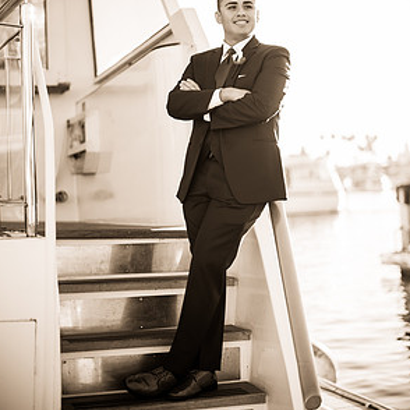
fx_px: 871
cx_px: 205
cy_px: 141
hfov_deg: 26.5
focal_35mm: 65
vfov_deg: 26.4
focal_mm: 50
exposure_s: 1/2000
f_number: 1.4
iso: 160
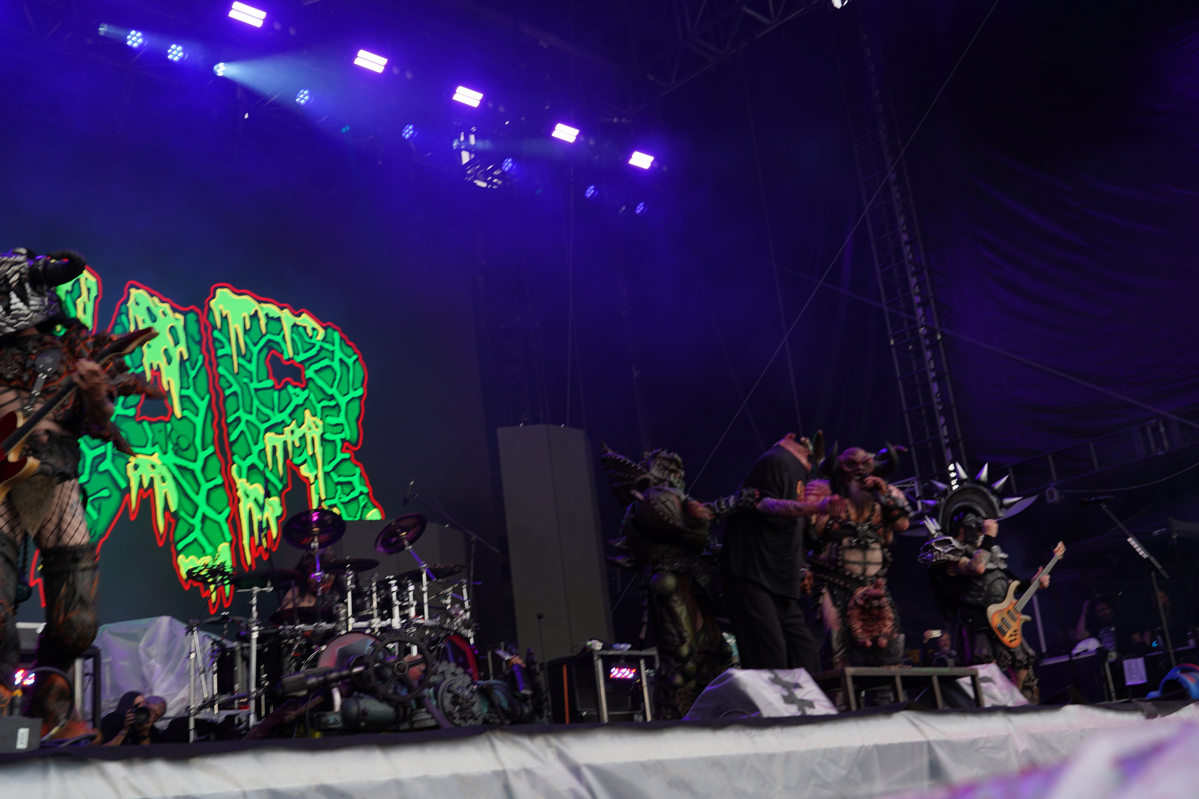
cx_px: 600
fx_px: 1299
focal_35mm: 39
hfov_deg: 49.6
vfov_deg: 34.2
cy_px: 400
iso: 100
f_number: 5.6
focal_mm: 39
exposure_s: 1/60
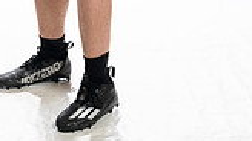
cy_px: -182
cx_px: 41
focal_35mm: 144
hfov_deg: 14.8
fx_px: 962
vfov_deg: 7.9
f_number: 8
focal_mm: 50
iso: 800
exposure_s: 1/250
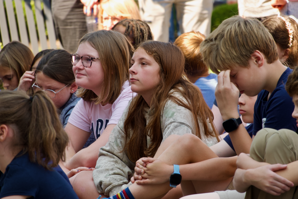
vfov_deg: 4.4
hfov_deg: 6.6
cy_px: 100
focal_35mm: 310
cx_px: 149
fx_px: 2566
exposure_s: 1/250
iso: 250
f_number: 4
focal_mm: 113.69
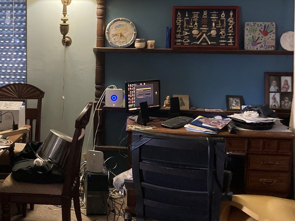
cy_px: 71
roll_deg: -0.9
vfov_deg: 28.4
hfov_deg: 36.7
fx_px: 435
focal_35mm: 51
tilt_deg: -6.2
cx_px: 77
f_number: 1.8
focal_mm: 3.99
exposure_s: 1/30
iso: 500
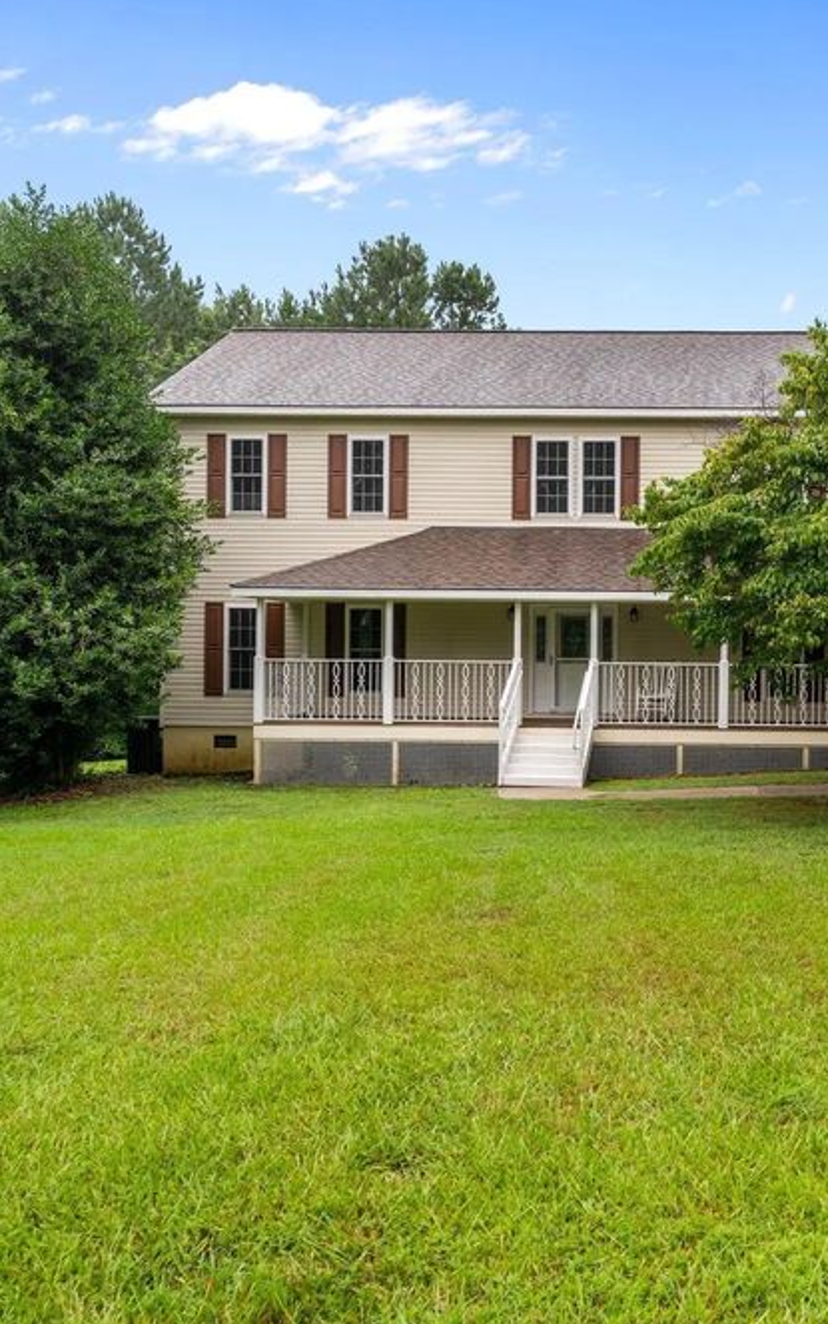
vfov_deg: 57.0
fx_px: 1220
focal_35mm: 34
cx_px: 700
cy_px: 651
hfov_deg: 35.8
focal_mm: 21.5
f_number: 8
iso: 320
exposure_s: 1/20
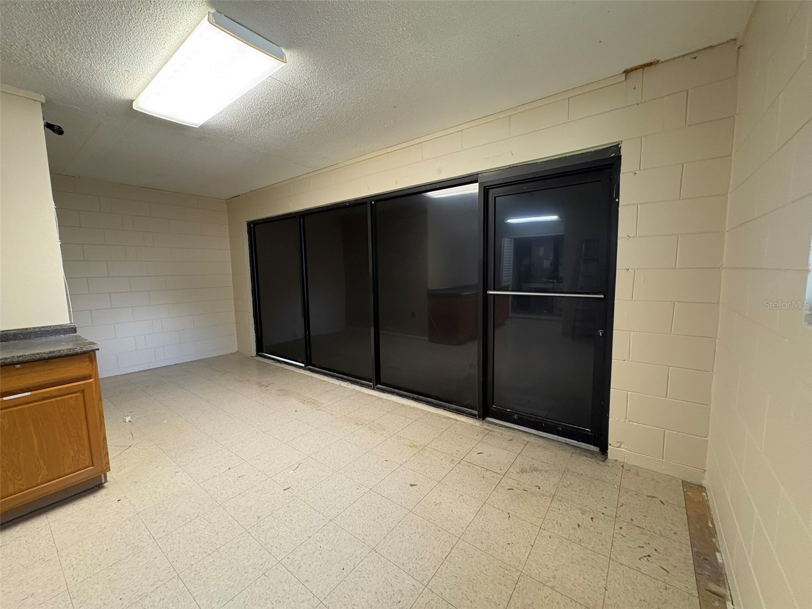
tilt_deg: -5.1
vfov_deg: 85.7
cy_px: 304
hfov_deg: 102.1
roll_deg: +1.1
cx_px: 406
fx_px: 328
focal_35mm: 14
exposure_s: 1/60
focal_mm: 2.22
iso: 400
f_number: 2.2
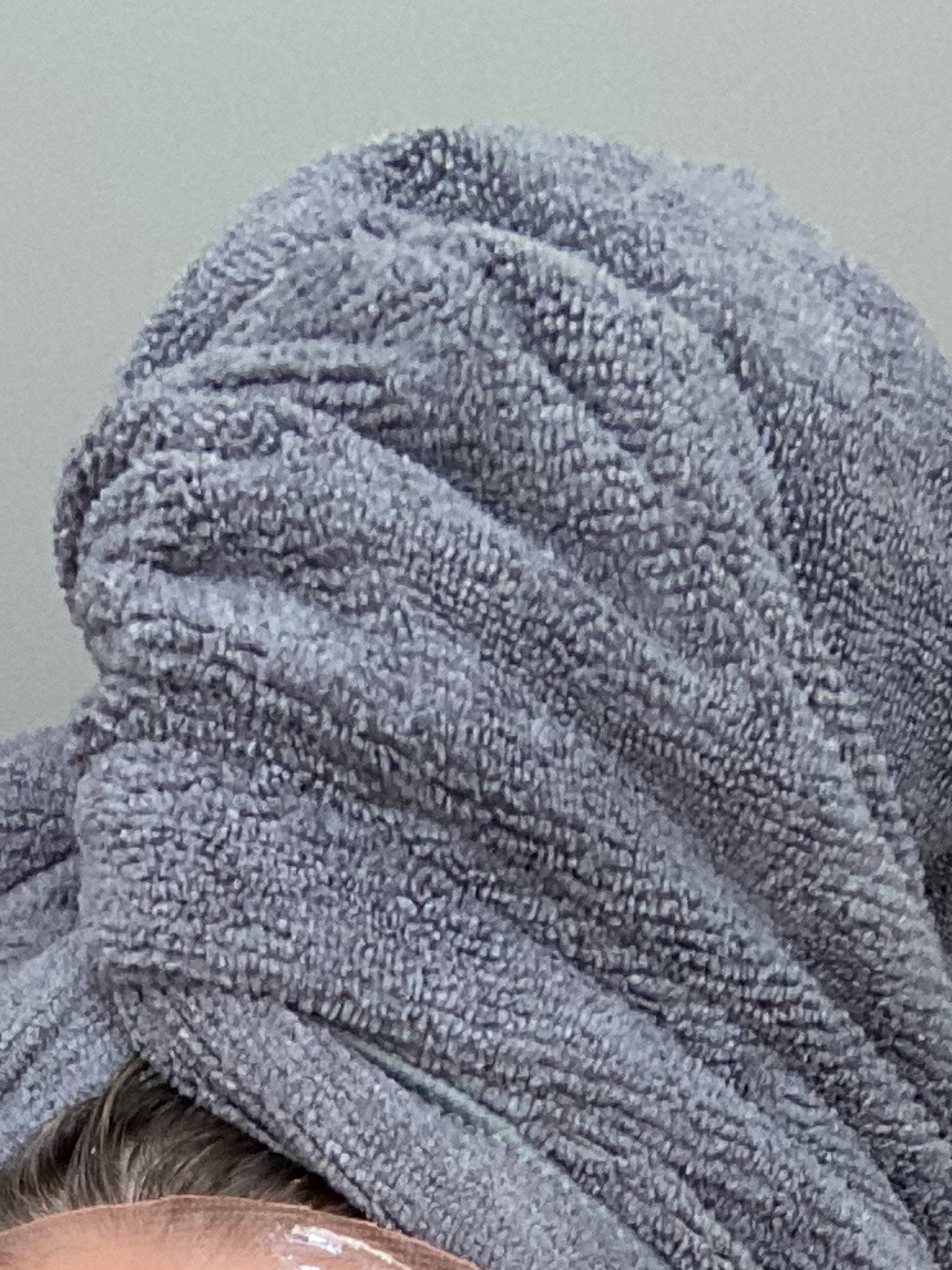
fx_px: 3448
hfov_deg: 15.6
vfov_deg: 16.7
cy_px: 2404
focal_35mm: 94
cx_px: 121
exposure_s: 1/95
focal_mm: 2.71
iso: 100
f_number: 2.2
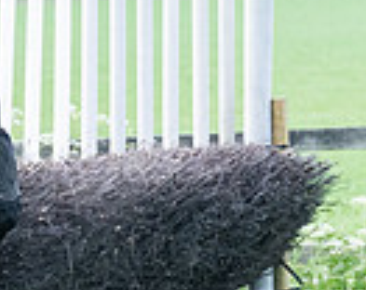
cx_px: -638
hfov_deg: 3.4
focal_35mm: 563
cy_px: 30
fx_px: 6080
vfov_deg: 2.7
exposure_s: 1/2500
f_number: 4
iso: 1000
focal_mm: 70
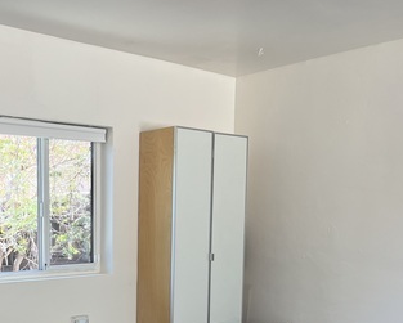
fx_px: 645
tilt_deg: -7.4
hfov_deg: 32.4
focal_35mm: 54
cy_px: 313
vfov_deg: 26.8
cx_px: 15
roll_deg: +1.5
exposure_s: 1/120
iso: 40
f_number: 1.5
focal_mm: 5.7
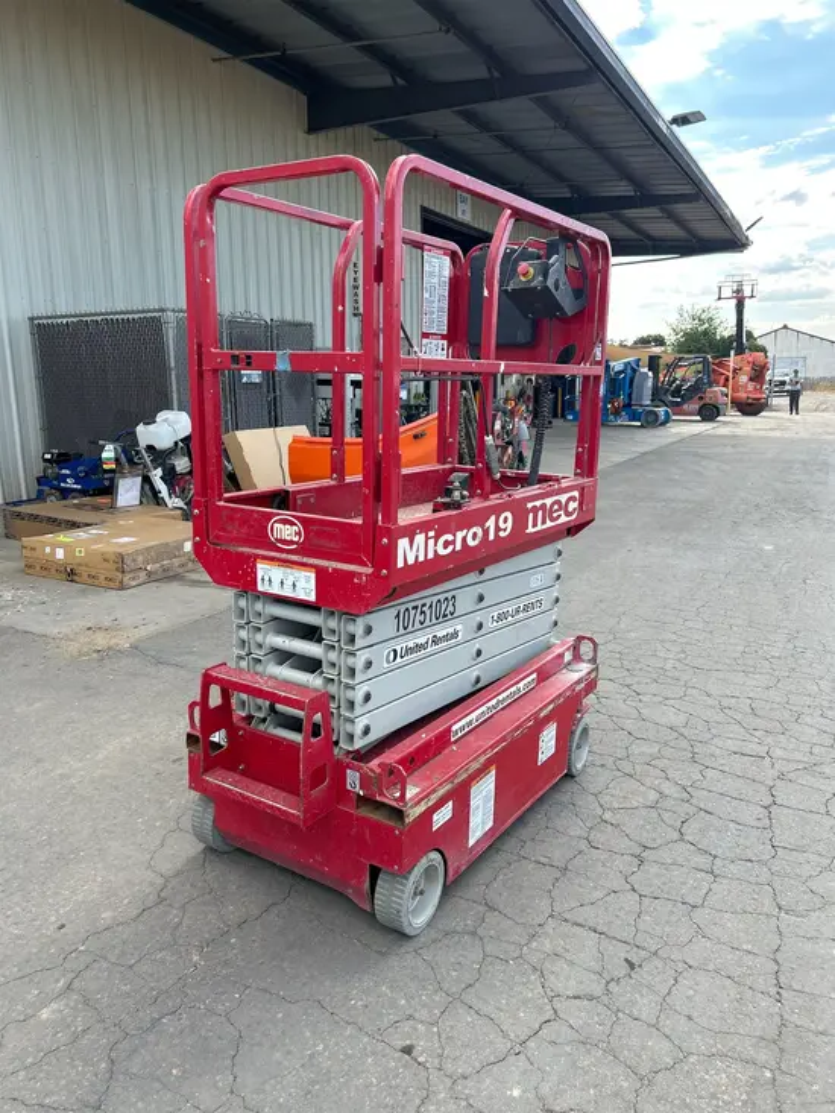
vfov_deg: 67.3
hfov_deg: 53.1
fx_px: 836
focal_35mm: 26
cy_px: 556
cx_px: 418
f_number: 1.5
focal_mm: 5.7
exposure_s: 1/1089
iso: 50
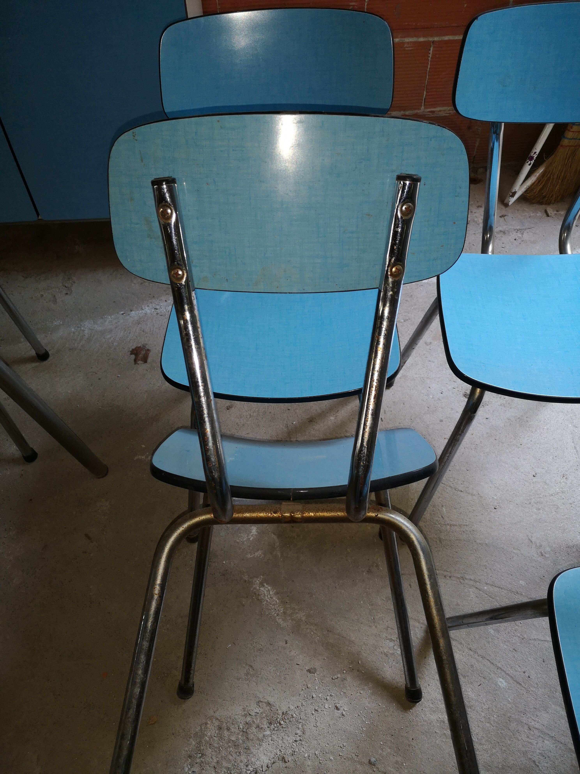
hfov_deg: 51.4
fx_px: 603
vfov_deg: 65.3
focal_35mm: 27
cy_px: 387
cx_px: 290
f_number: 1.8
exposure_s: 1/50
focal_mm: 3.95
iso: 100
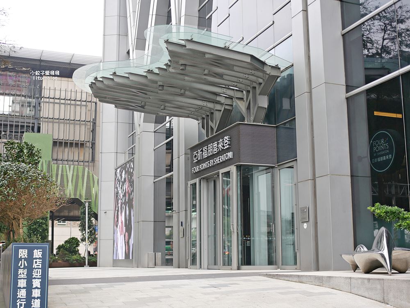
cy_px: 154
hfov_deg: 38.2
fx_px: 592
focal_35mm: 50
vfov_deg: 29.1
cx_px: 205
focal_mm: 25
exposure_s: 1/500
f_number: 2.2
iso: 200
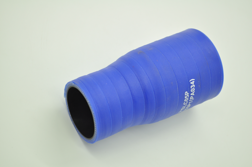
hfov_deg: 24.6
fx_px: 577
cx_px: 126
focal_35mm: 82
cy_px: 84
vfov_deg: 16.5
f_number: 5.6
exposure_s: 1/100
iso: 320
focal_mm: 55
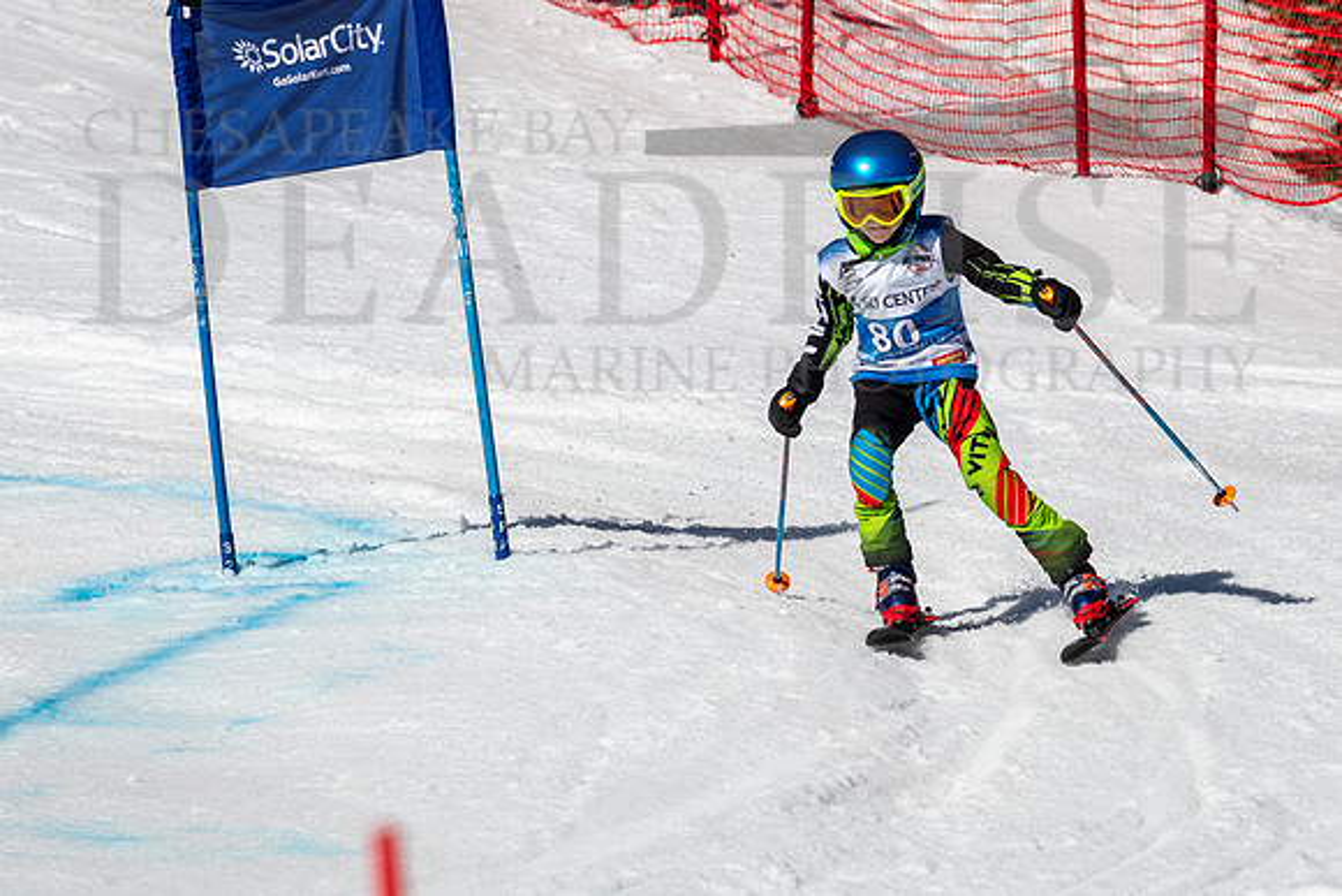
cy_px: 469
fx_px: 33744
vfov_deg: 1.5
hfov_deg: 2.3
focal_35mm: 905
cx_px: 731
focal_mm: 400
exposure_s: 1/2000
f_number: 8
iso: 200
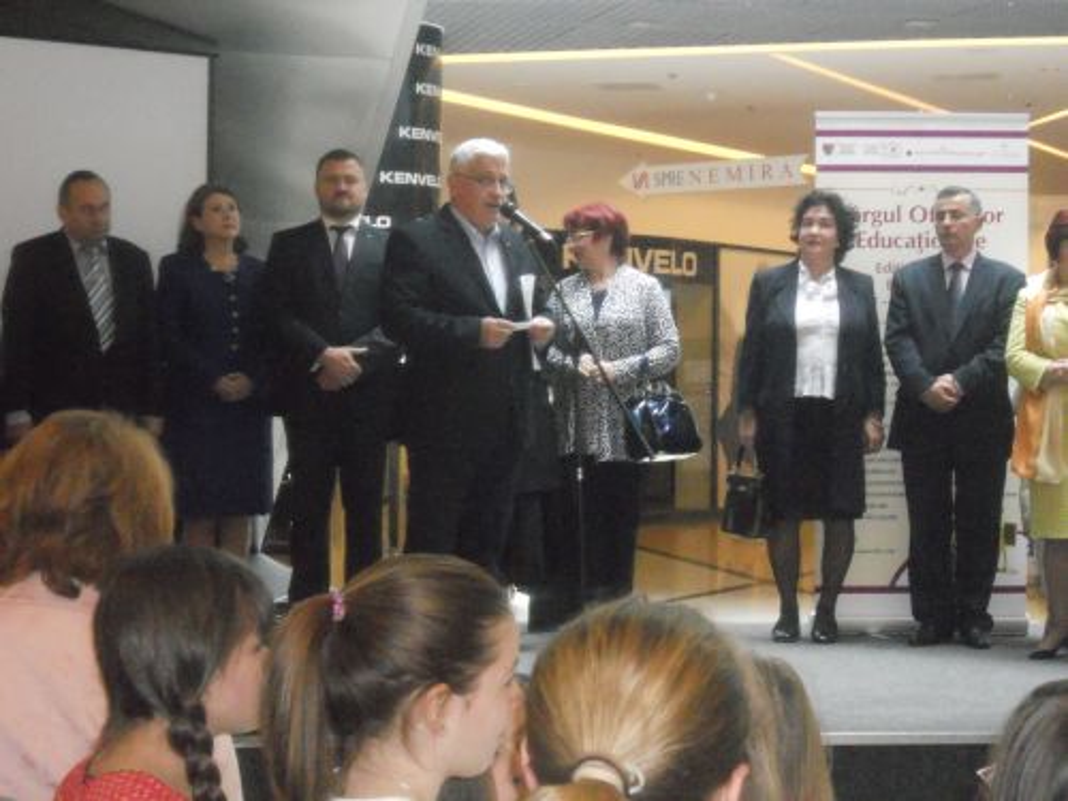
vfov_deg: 19.1
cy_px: 400
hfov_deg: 25.3
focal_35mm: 77
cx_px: 534
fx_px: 2376
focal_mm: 13.9
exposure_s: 1/60
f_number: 5.9
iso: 1600
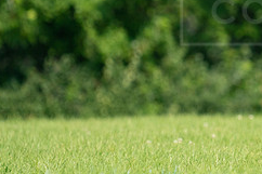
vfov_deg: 1.4
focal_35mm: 959
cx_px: 284
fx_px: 6974
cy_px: 29
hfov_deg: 2.2
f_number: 6.3
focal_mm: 400
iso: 1600
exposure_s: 1/4000
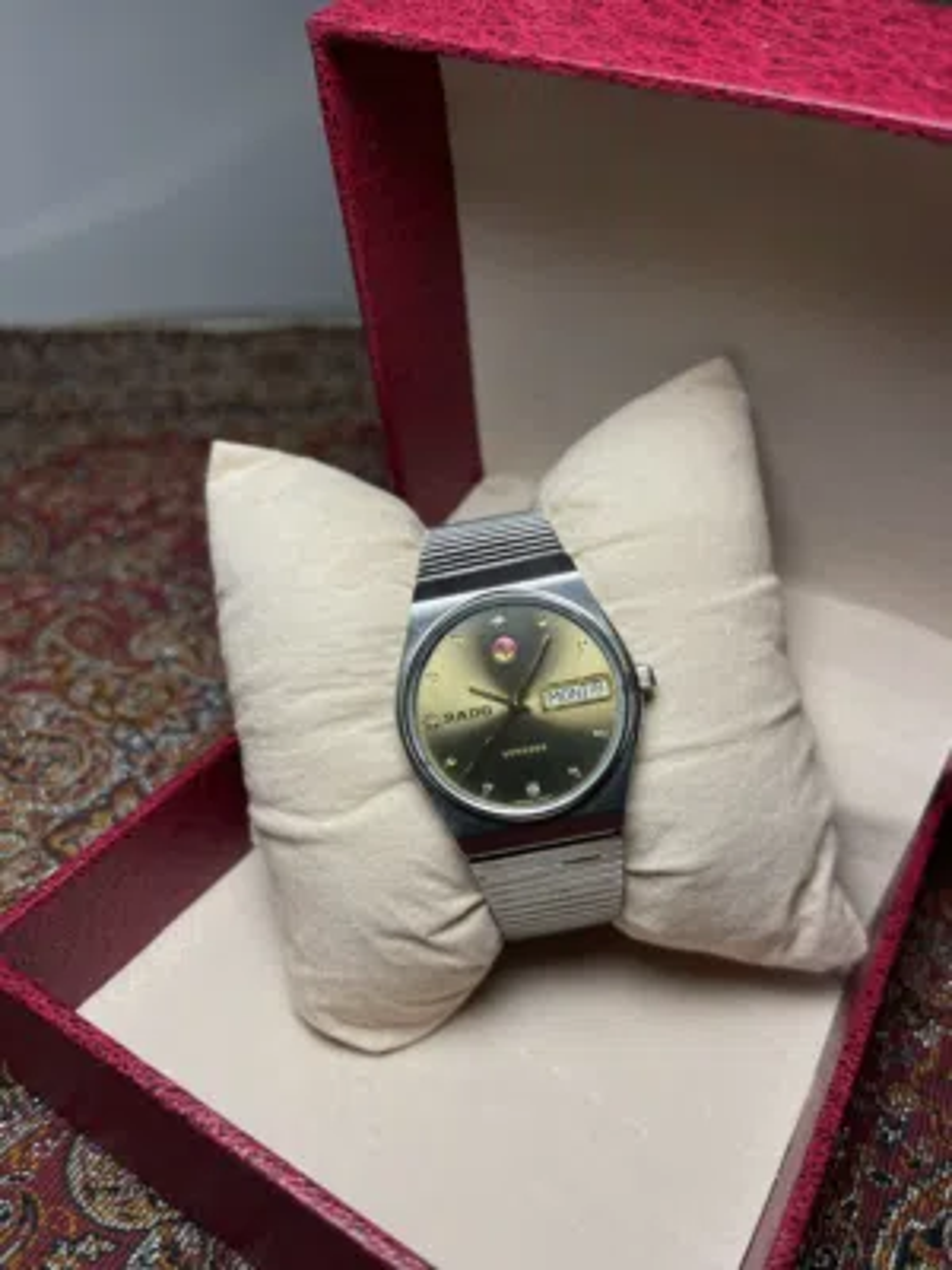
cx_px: 476
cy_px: 635
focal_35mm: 26
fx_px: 953
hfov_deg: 53.1
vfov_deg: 67.3
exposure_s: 1/121
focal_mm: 5.1
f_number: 1.6
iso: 64
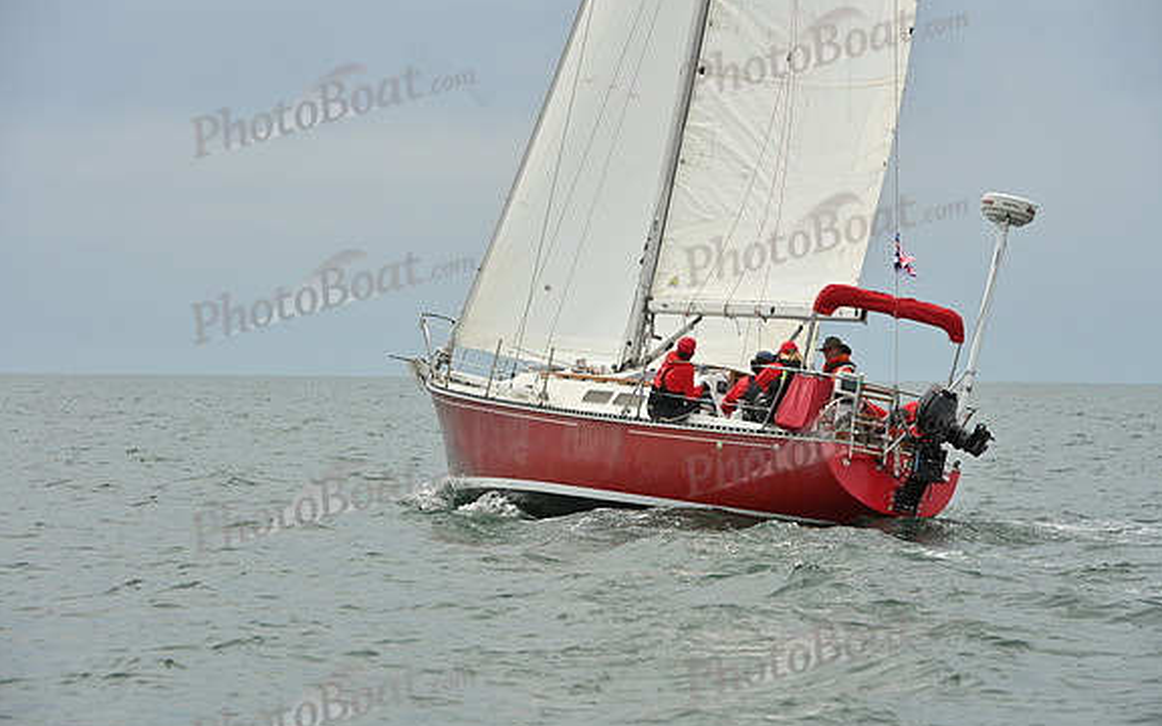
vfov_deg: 8.2
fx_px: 5035
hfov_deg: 13.2
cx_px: 581
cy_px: 368
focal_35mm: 159
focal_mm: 155
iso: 320
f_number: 8
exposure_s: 1/2000
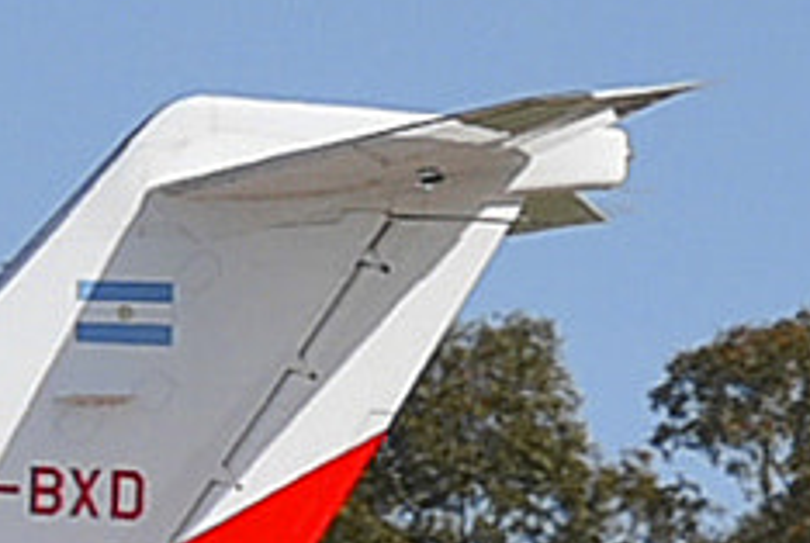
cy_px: 882
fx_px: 21235
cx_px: -1336
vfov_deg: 1.5
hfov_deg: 2.2
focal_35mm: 942
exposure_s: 1/800
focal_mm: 92
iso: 200
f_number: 4.5
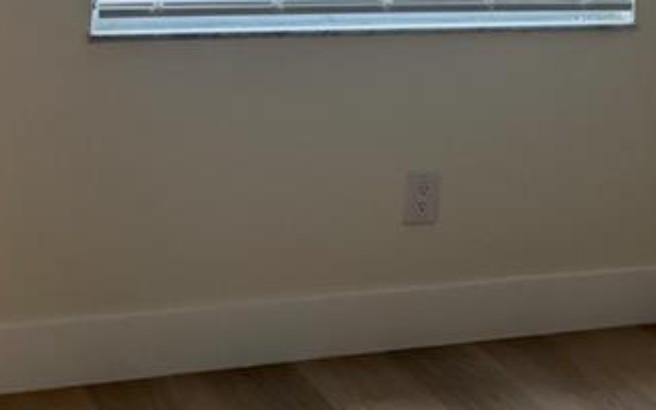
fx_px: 1680
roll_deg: -3.6
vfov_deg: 13.7
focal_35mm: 94
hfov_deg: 21.8
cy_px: -26
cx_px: 543
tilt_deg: -6.4
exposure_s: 1/60
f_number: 1.78
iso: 160
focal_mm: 6.76
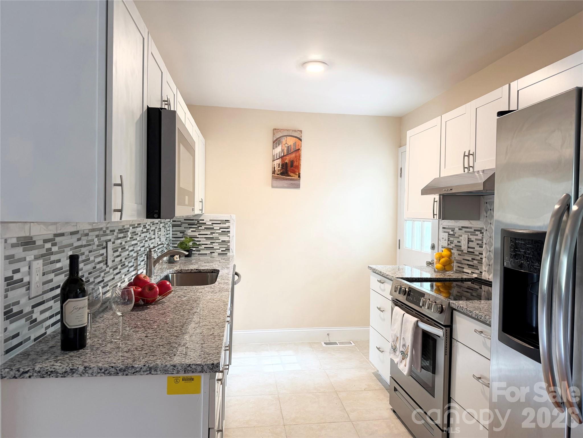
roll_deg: -0.5
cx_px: 292
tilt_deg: -1.1
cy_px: 219
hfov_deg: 71.6
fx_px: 404
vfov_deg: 56.8
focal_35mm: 24
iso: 125
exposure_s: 1/60
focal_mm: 6.76
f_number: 1.78
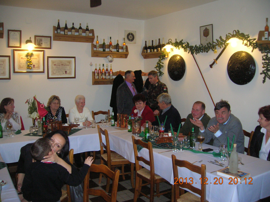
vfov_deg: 41.7
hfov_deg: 54.0
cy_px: 101
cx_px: 135
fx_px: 265
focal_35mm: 34
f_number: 2.9
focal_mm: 5.7
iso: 154
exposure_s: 1/60.1
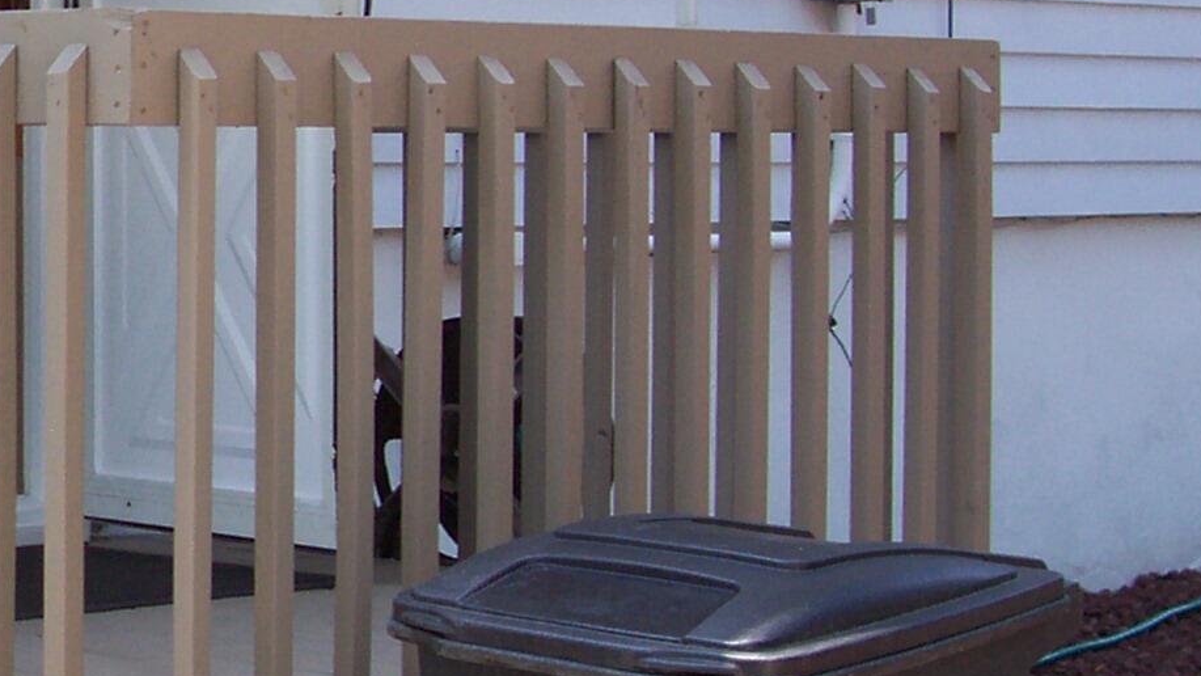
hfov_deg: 17.7
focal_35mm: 115
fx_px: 3663
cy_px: 169
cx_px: -267
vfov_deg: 10.5
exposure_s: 1/205
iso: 80
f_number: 2.9
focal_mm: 7
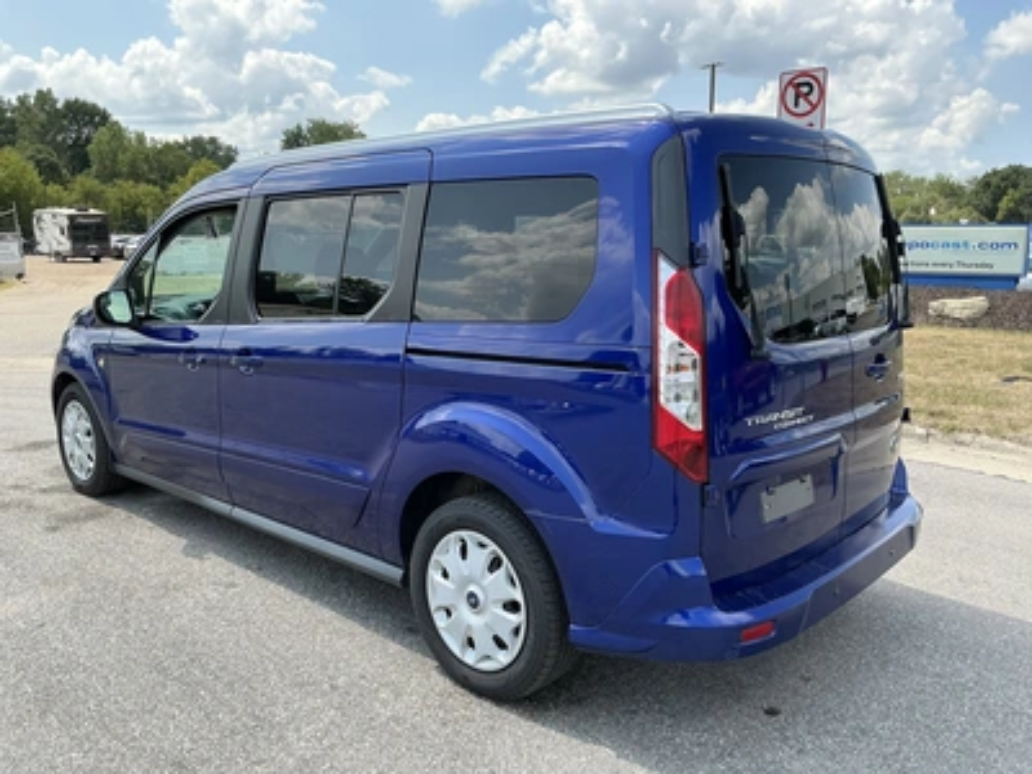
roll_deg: -0.2
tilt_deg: -6.7
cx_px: 516
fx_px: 835
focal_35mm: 28
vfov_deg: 49.7
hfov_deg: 63.4
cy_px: 387
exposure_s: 1/749
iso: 25
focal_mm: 3
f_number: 1.8
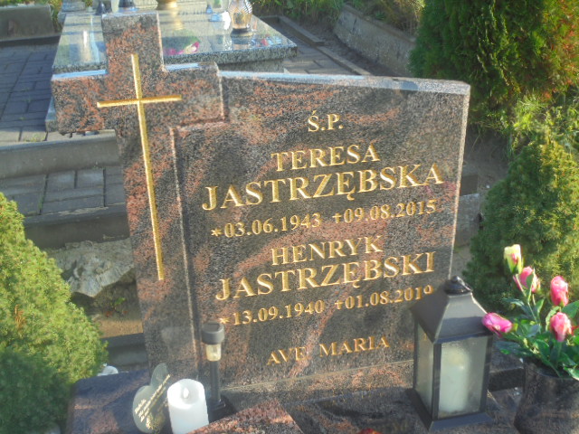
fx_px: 719
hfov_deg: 43.9
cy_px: 217
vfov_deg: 33.6
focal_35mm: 43
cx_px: 290
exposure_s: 1/100
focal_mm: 7.8
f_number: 4.5
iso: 100
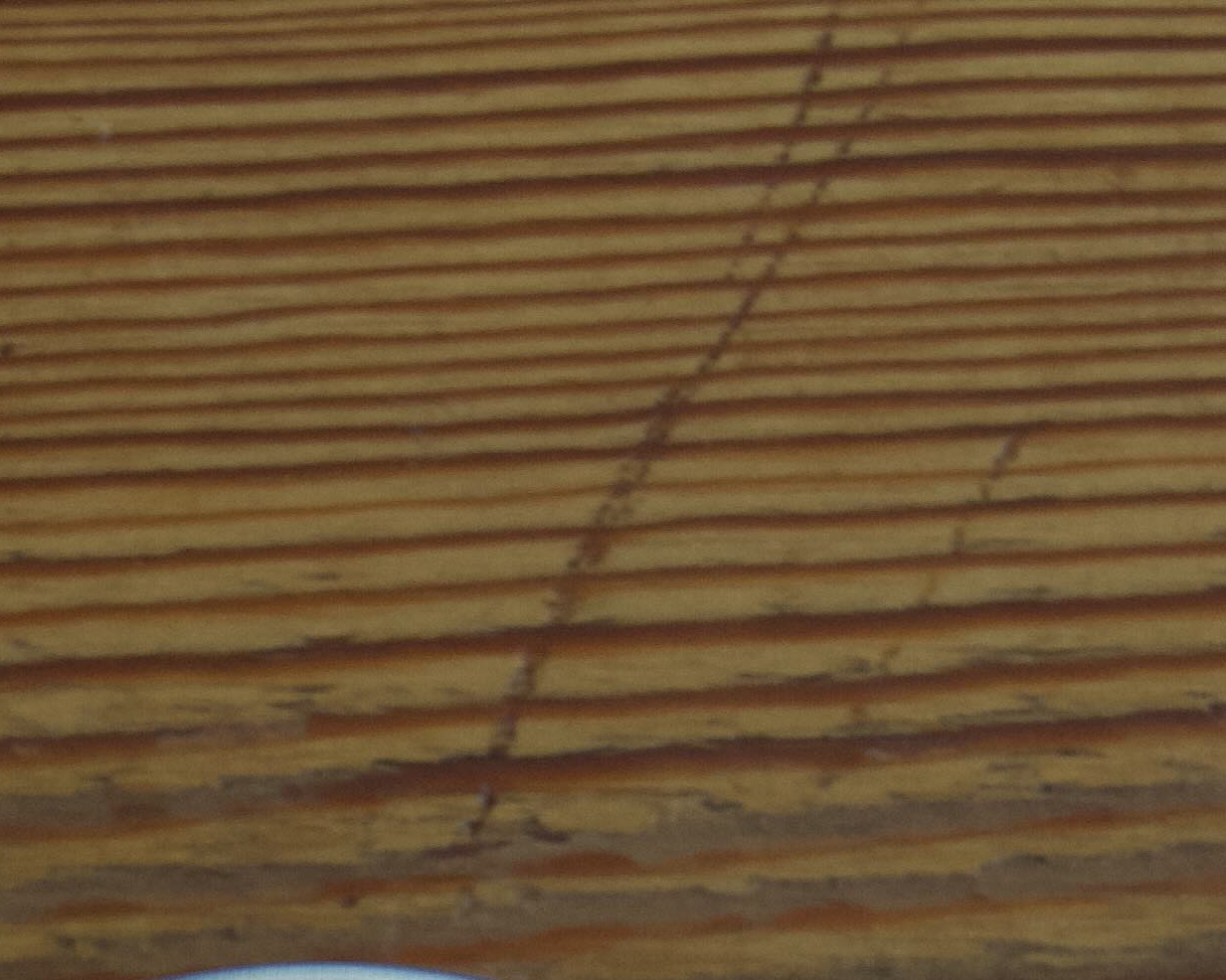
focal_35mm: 137
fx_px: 4970
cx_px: 353
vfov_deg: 10.7
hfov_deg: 14.0
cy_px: 1686
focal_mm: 20
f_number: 4
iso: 640
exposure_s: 1/160
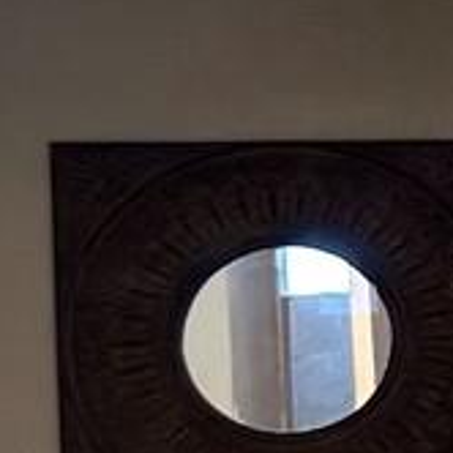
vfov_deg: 8.6
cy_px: 311
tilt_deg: +0.0
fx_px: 3020
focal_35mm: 204
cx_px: 1957
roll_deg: +2.4
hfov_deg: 6.5
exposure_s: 1/60
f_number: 1.78
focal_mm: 6.86
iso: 125
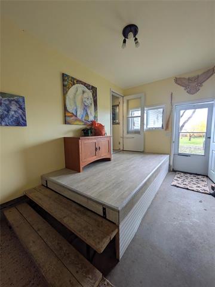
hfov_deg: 85.7
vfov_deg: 102.1
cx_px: 108
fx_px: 116
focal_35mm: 14
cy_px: 144
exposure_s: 1/120
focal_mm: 1.83
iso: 157
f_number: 2.2
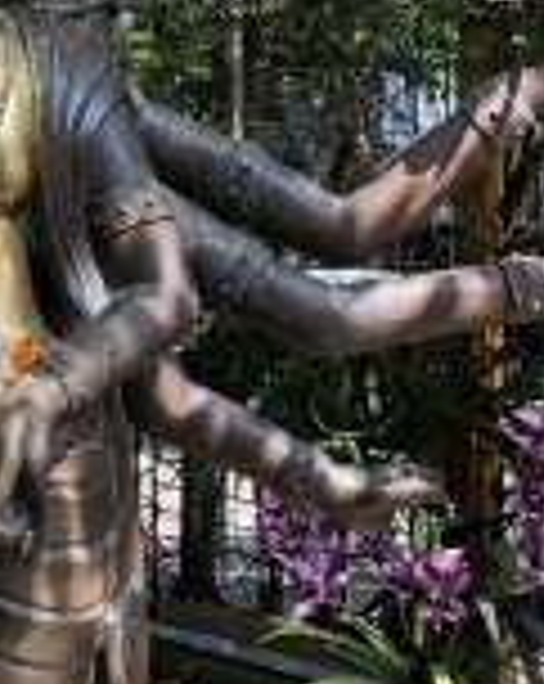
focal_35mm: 72
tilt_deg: -3.4
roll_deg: +2.4
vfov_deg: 26.5
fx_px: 1453
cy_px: 351
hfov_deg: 19.8
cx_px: -121
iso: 20
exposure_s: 1/138
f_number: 1.8
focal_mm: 4
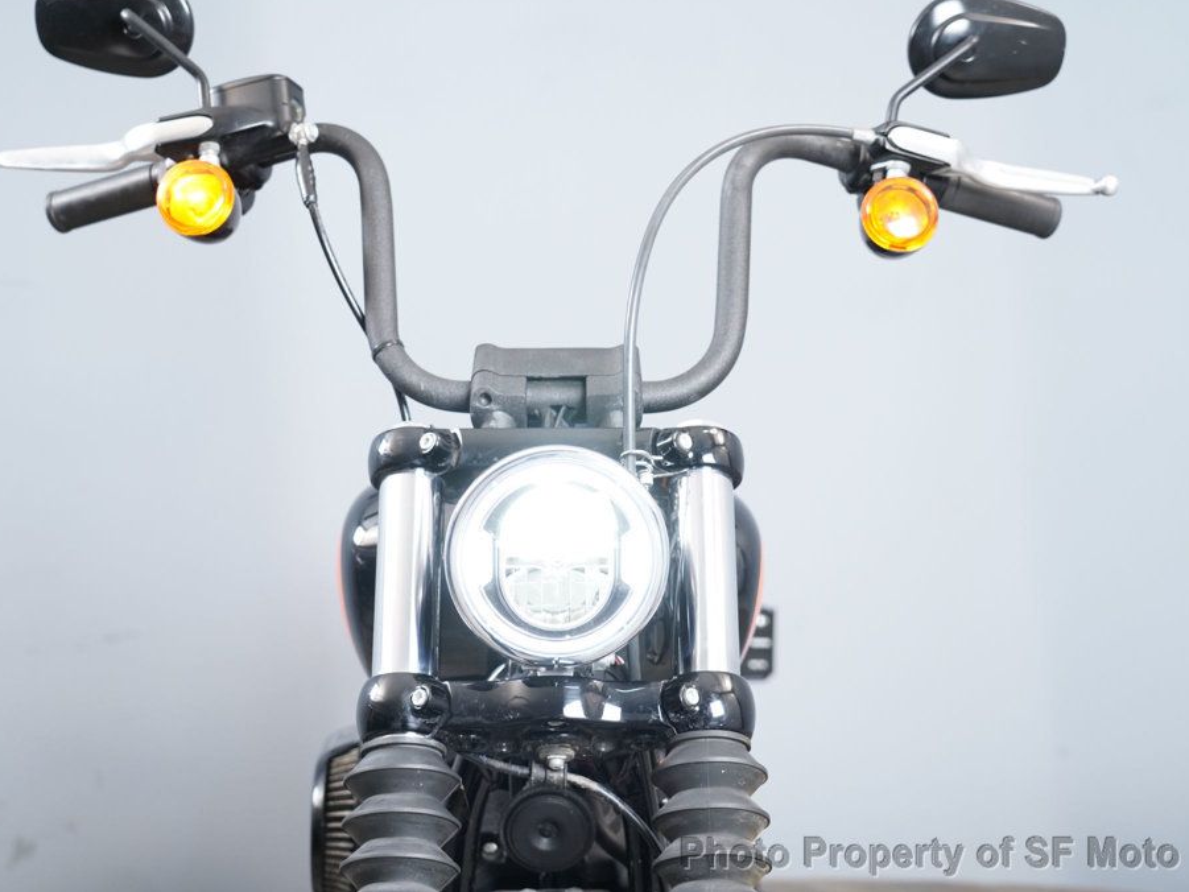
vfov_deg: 24.8
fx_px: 2027
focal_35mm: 59
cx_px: 573
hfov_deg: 32.7
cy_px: 443
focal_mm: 54
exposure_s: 1/125
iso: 2000
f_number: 4
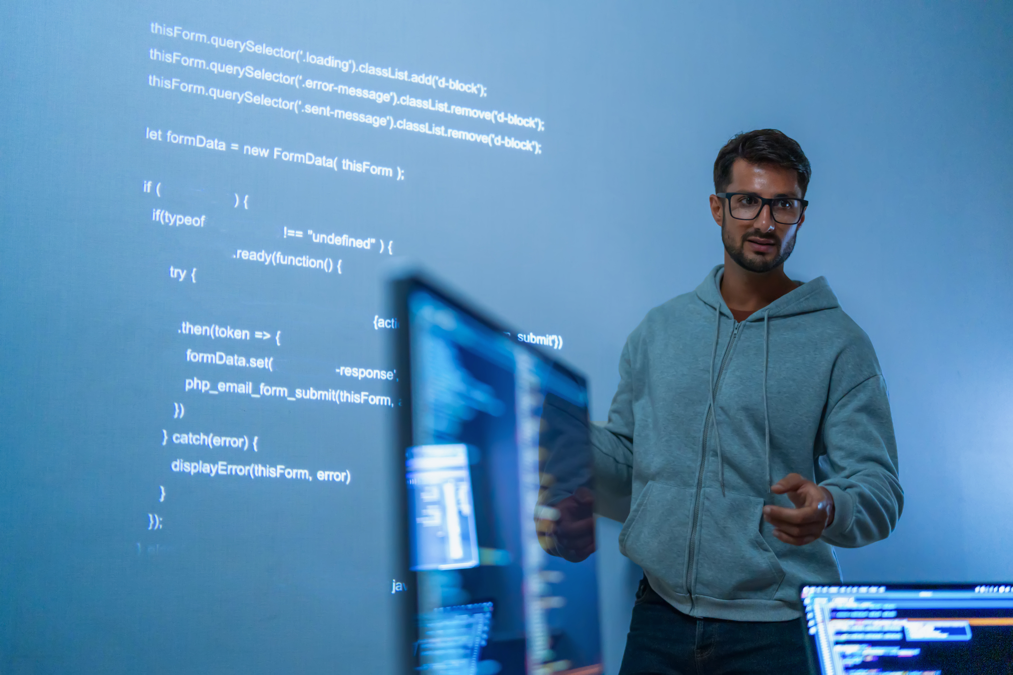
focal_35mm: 50
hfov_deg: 39.6
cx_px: 506
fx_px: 1407
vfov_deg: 27.0
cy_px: 338
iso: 1600
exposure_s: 1/80
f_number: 1.4
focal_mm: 50
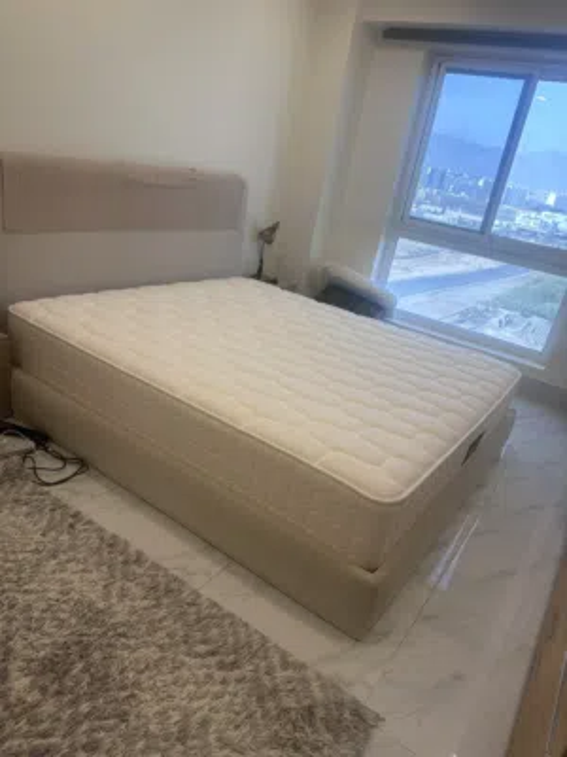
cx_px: 284
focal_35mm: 24
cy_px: 378
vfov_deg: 71.6
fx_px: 524
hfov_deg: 56.8
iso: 64
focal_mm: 6.86
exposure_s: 1/167
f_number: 1.78
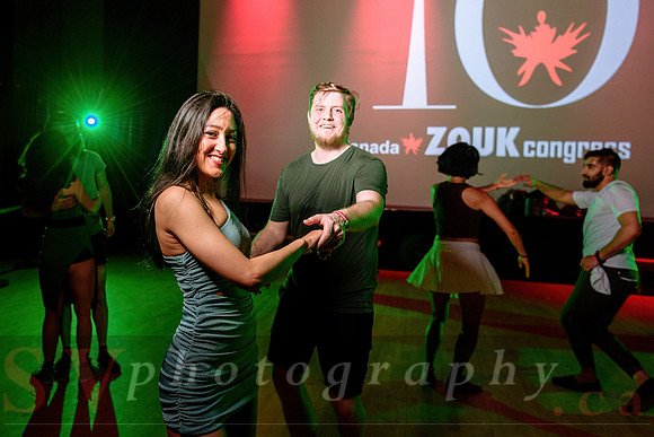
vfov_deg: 44.4
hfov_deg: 62.4
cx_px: 258
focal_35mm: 29
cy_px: 186
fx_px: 533
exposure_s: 1/60
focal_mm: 24
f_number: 2.8
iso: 1000
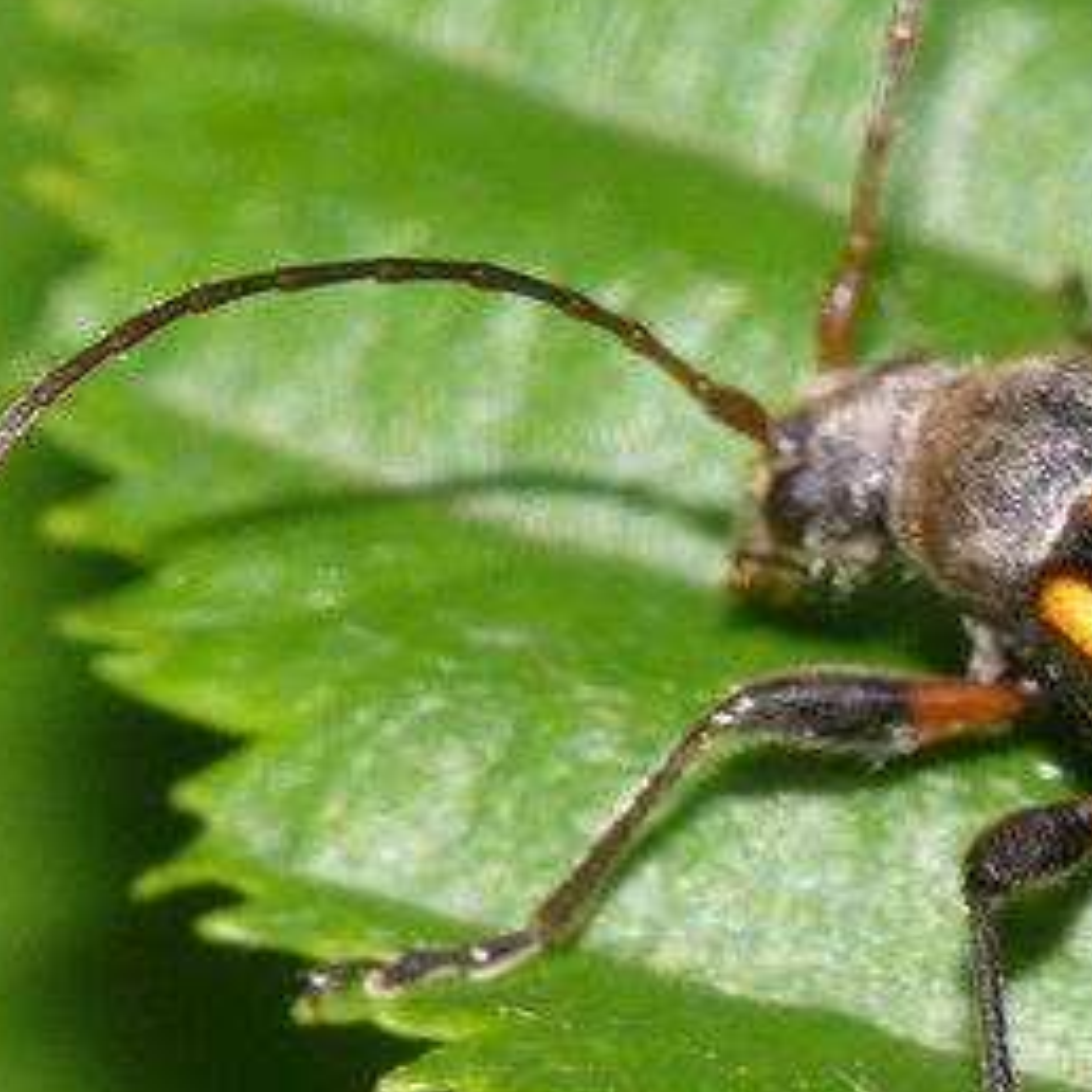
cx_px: 1136
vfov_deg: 2.0
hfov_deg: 2.0
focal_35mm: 867
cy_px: 385
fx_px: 30944
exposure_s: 1/640
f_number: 11
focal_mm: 62.7
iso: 200
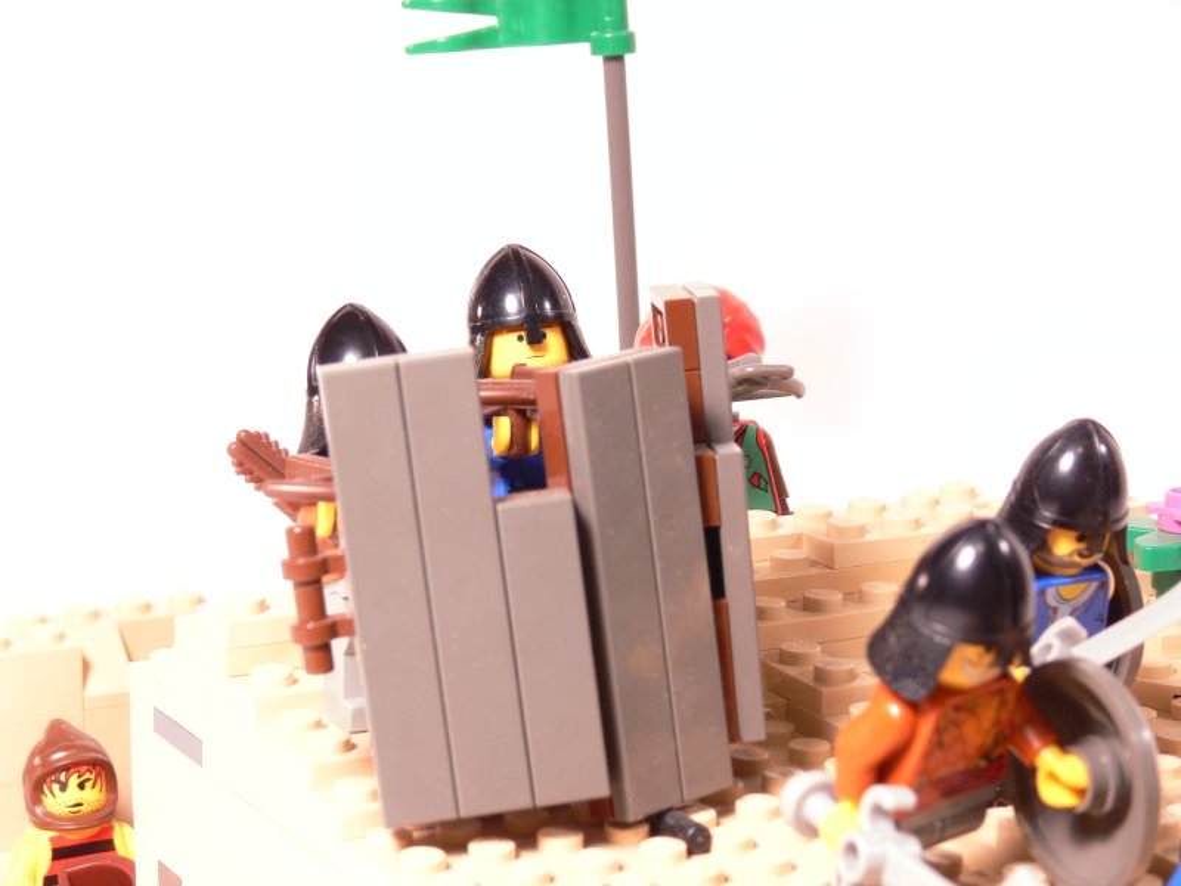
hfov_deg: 18.0
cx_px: 590
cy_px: 443
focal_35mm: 109
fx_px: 3719
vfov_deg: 13.6
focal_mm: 23.1
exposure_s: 1/4
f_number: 6.3
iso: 80
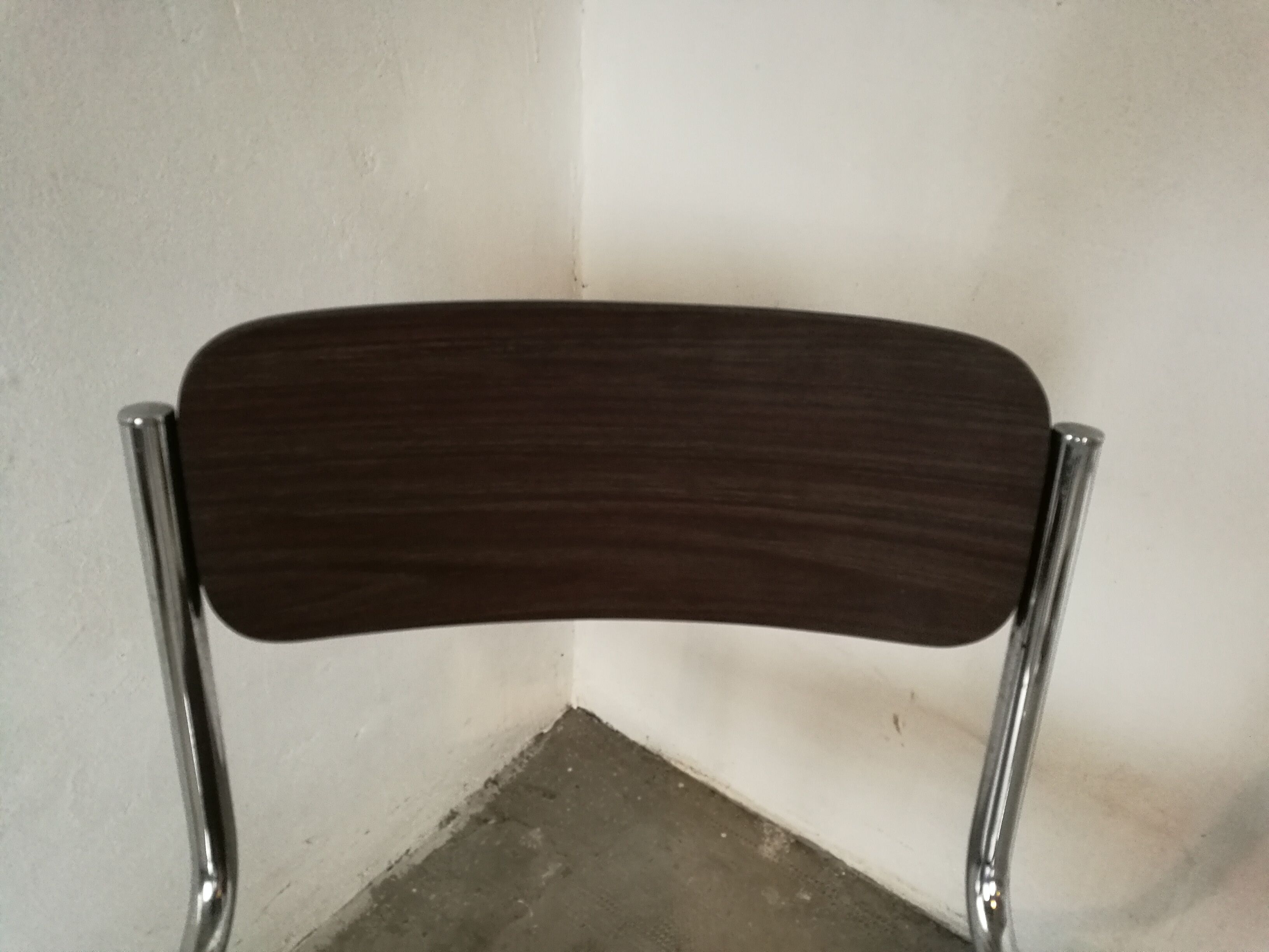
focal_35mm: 27
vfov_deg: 51.4
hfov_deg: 65.3
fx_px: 990
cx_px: 634
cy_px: 476
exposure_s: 1/25
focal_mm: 4.5
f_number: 2.2
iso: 400
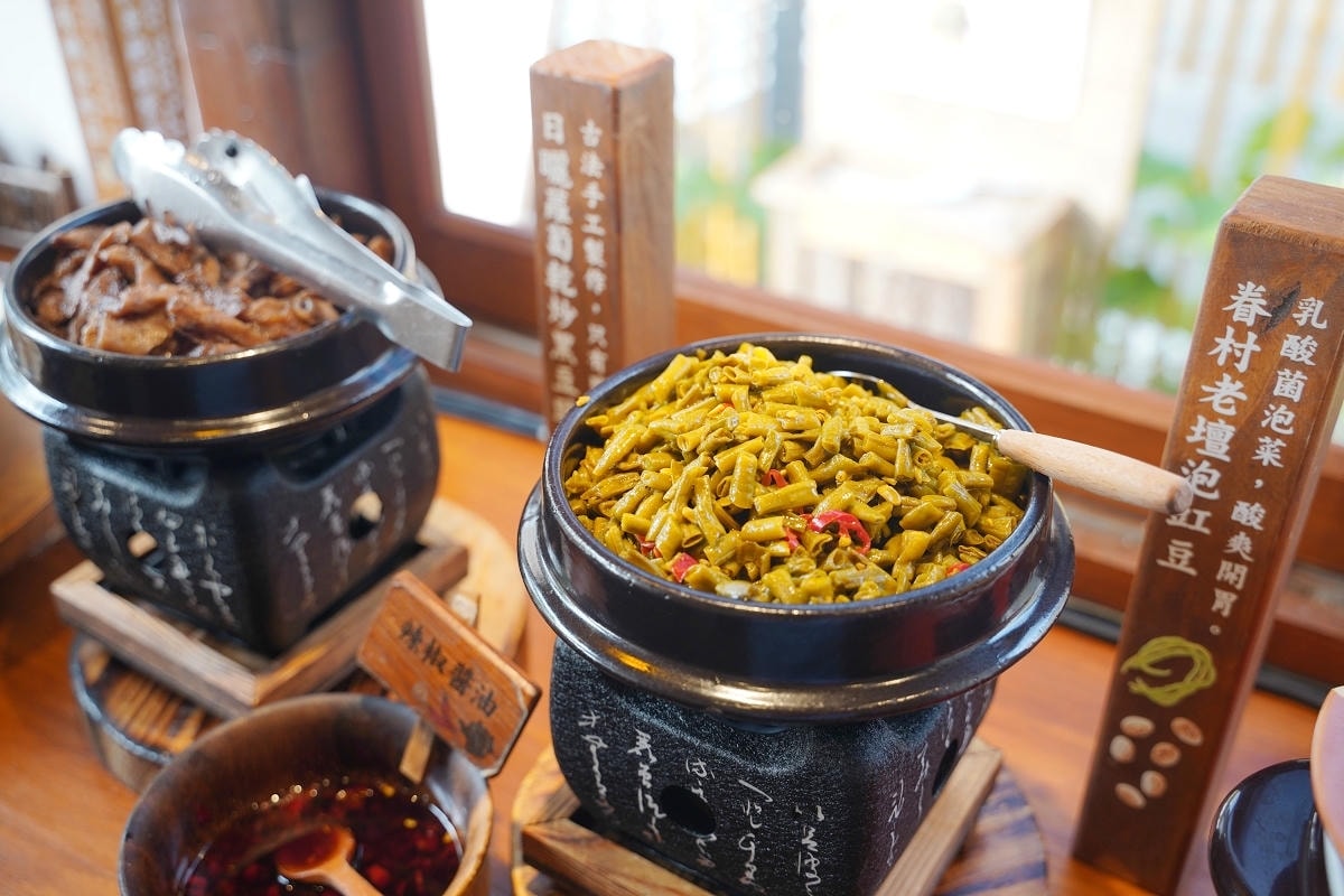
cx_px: 672
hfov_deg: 53.1
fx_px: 1344
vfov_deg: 36.9
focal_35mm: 36
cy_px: 448
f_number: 4
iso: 320
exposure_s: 1/60
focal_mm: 36
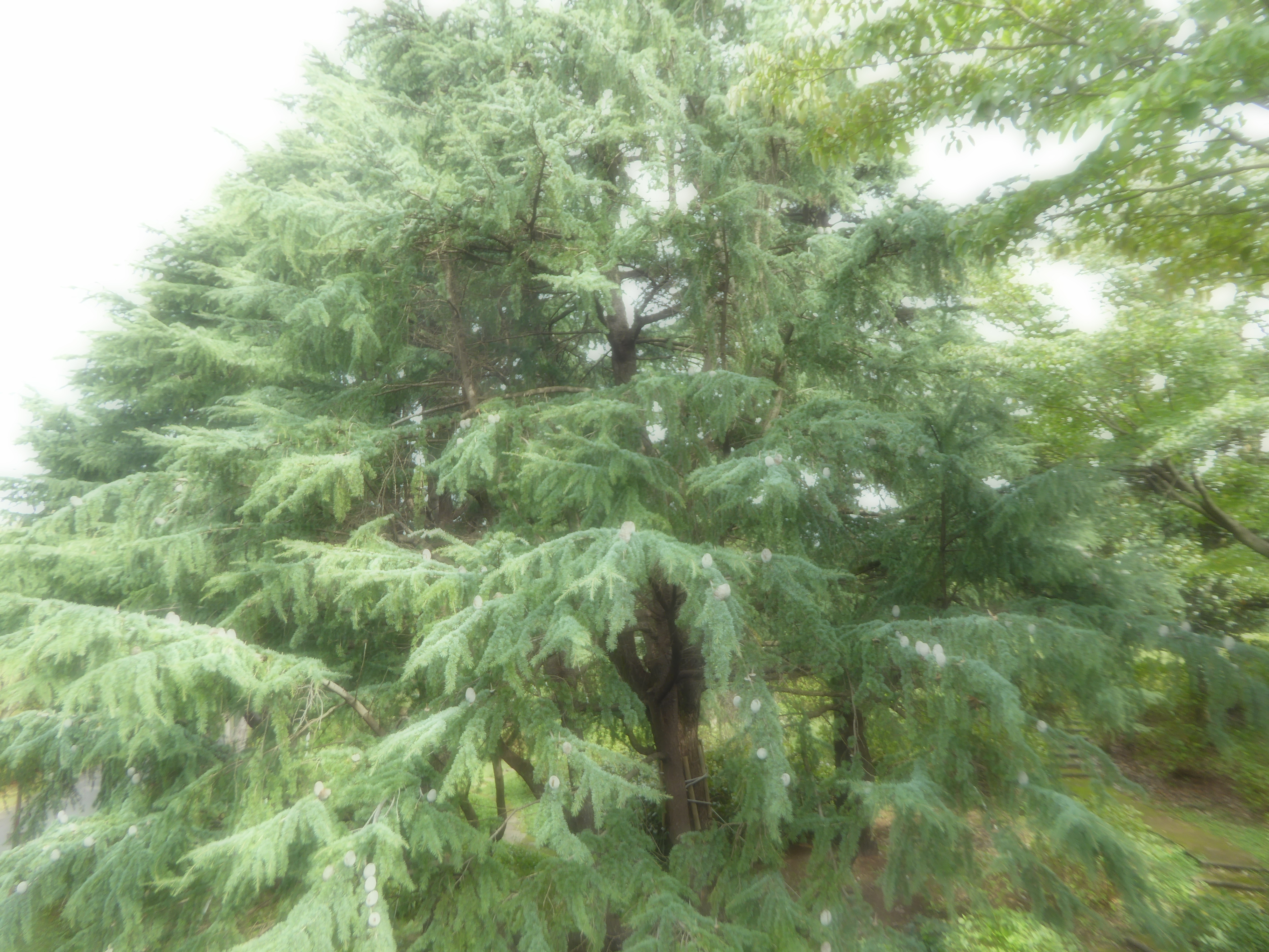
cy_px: 476
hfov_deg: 71.6
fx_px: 880
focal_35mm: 24
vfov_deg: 56.8
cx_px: 634
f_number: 3.3
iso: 100
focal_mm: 4.3
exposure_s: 1/80
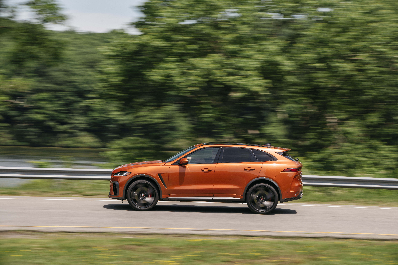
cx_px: 199
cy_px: 132
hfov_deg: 15.2
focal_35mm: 135
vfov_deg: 10.2
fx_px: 1492
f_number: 11
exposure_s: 1/30
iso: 80
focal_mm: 135
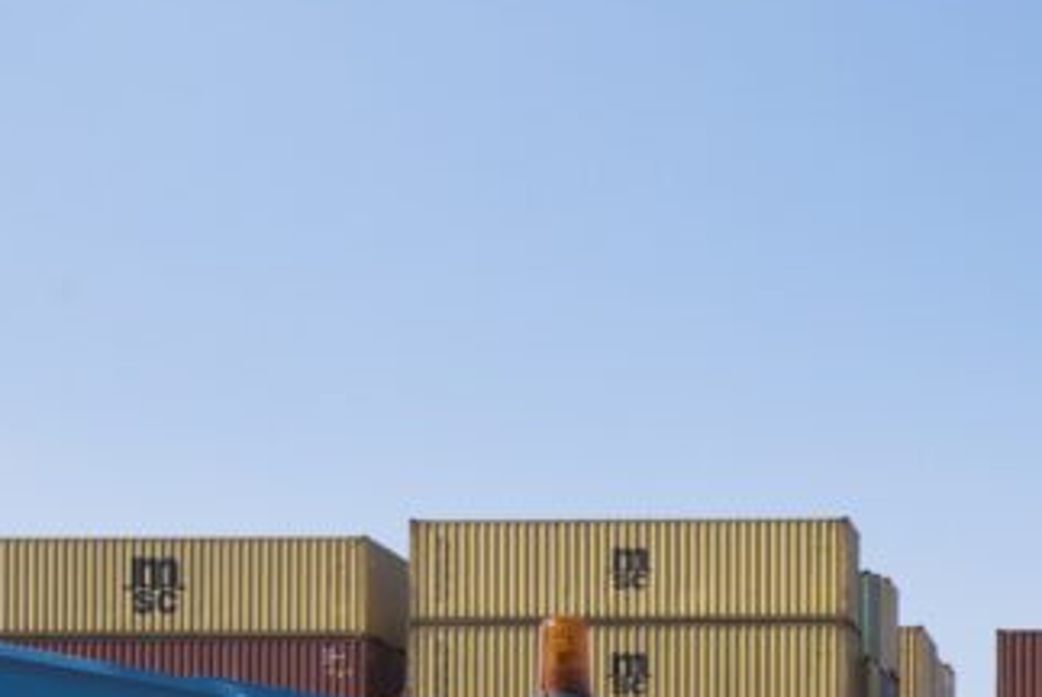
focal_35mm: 95
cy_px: 957
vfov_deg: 13.8
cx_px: 1171
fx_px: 2752
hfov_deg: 20.4
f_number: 11
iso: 100
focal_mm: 20
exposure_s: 1/30
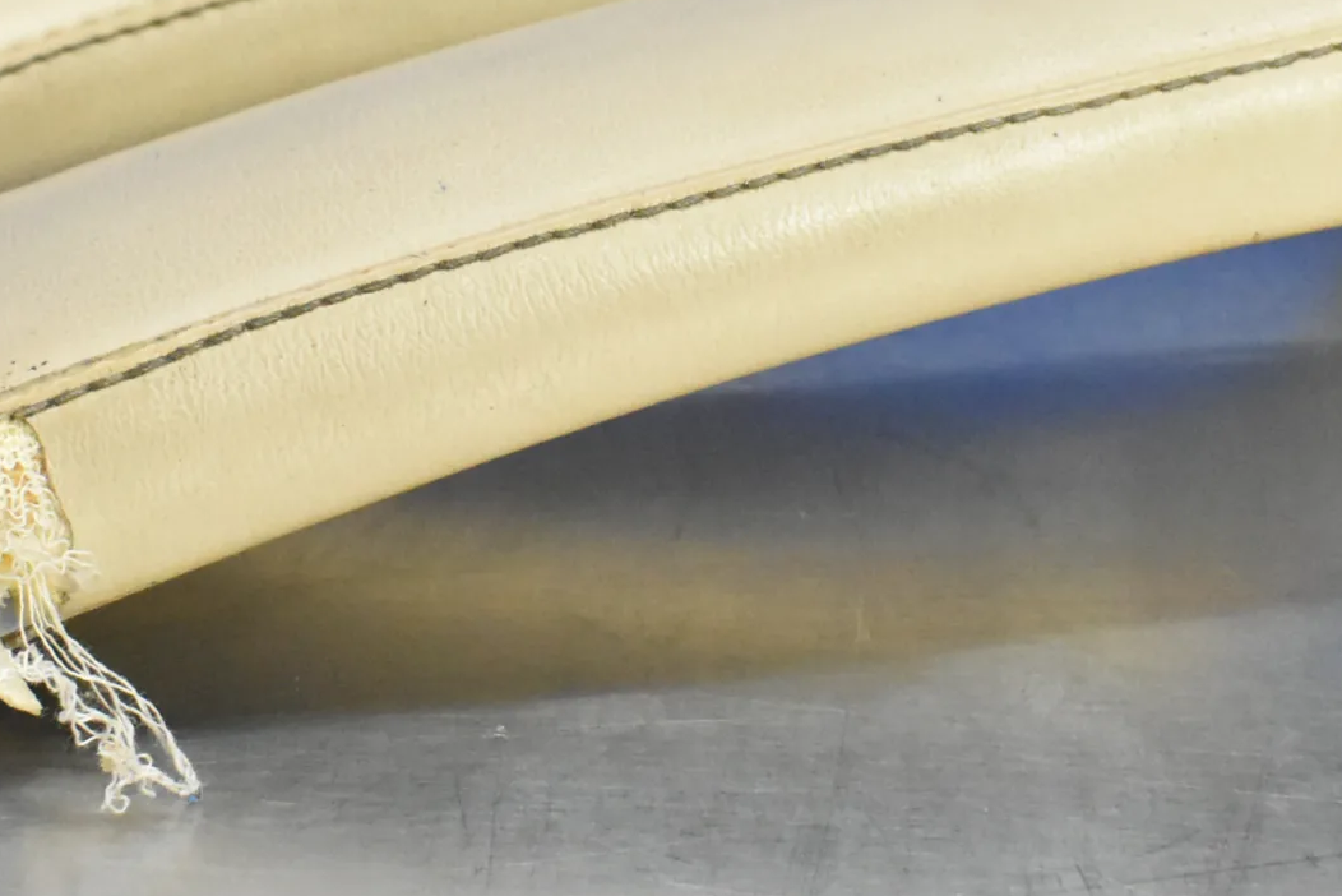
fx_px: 2722
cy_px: 287
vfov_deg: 18.6
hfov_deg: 27.6
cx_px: 463
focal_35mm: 73
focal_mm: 20
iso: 6400
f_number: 8
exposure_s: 1/60
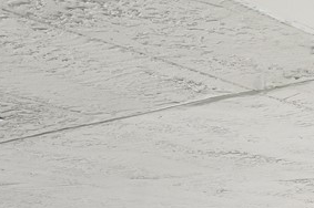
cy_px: 360
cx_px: 712
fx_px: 732
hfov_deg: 15.7
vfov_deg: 14.5
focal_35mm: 84
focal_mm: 14
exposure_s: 1/100
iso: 100
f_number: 9
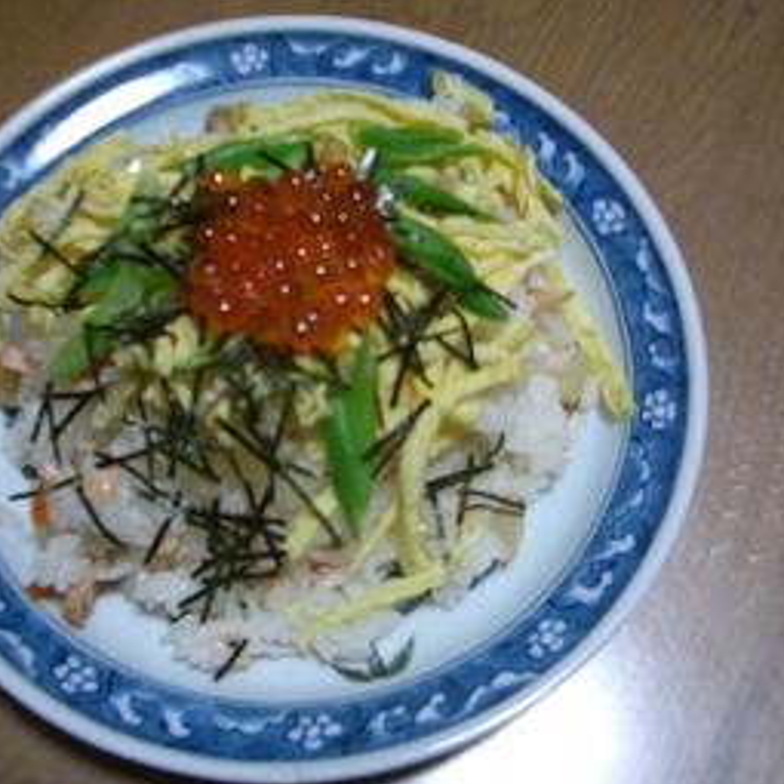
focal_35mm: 42
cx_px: 357
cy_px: 397
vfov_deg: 40.0
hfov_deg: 40.0
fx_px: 1076
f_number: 2.6
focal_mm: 5.8
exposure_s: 1/60
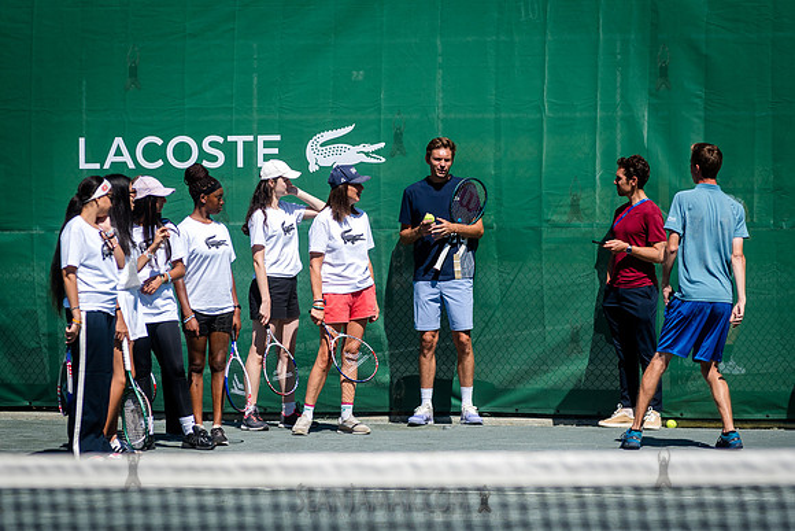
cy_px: 249
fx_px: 3908
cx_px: 435
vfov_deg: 7.8
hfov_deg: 11.6
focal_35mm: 177
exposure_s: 1/3200
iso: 200
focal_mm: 145
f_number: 4
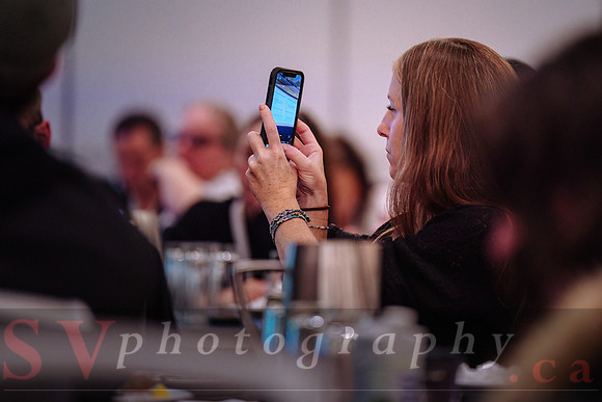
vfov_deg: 6.3
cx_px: 326
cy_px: 184
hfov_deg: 9.5
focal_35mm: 217
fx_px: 3626
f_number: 2.8
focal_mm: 200
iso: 2500
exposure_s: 1/200
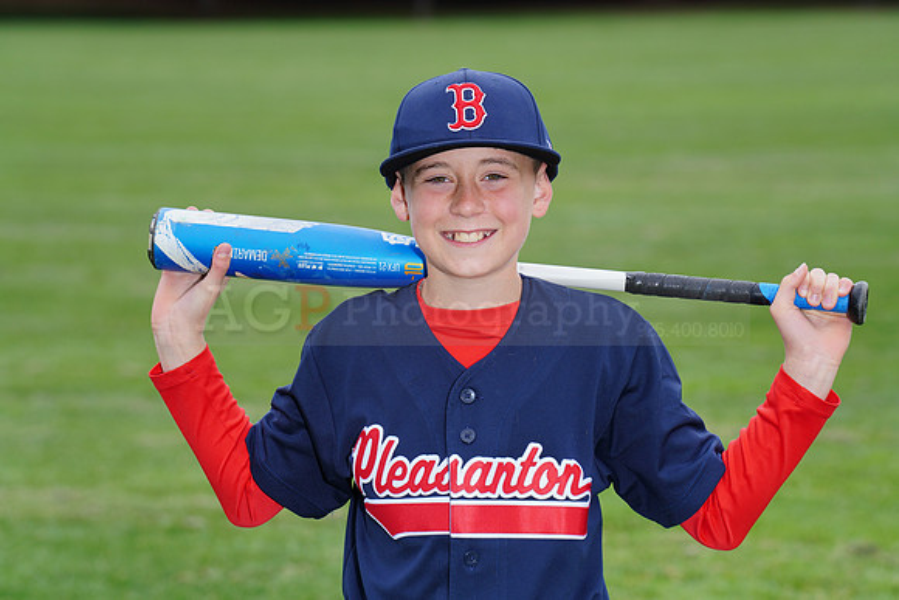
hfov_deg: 10.6
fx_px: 4846
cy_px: 300
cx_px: 450
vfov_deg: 7.1
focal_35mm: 194
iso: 200
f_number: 8
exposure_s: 1/250
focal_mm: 194
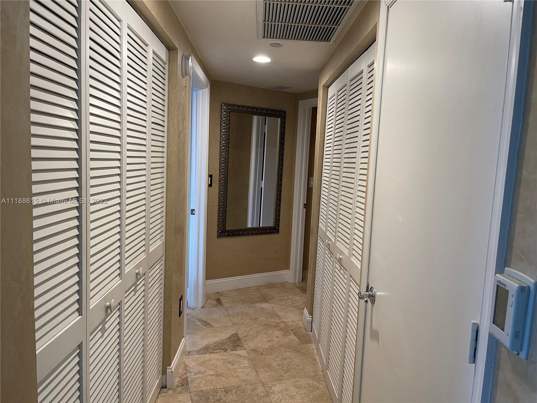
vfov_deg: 53.1
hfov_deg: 67.3
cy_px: 202
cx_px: 268
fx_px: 403
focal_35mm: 26
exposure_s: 1/60
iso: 100
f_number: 1.6
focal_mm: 5.1
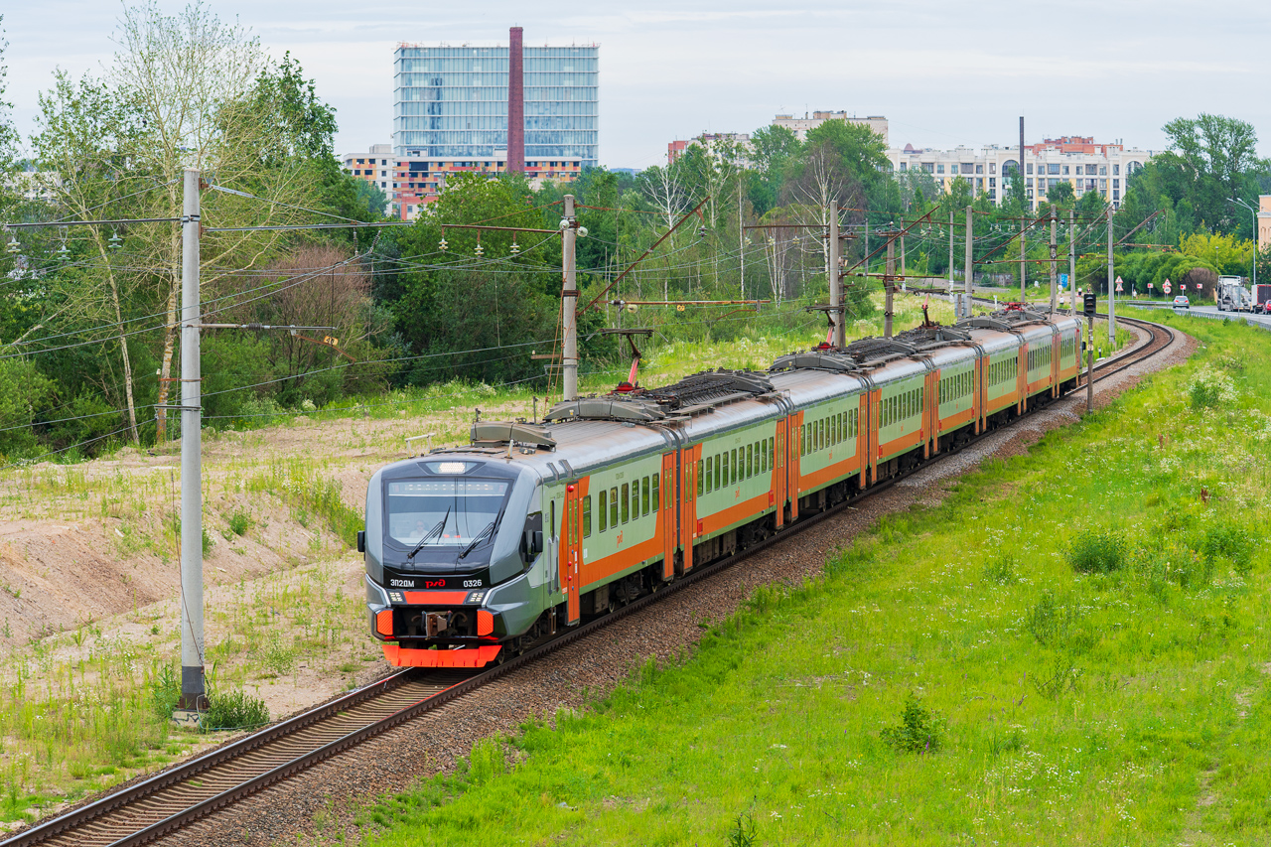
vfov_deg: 9.6
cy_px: 424
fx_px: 5065
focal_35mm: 144
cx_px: 636
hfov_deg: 14.3
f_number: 6.3
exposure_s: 1/320
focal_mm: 143.5
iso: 400
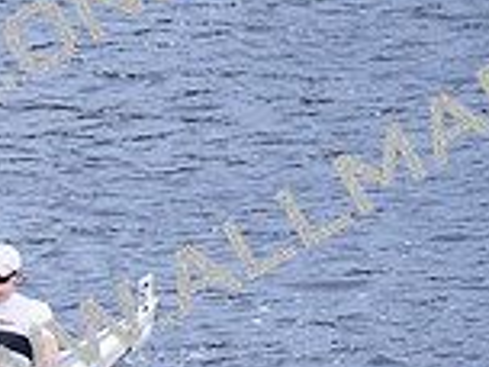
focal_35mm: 1099
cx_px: -367
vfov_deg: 1.4
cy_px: 522
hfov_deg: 1.8
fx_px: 15525
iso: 900
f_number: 2.8
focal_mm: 200
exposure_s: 1/2000
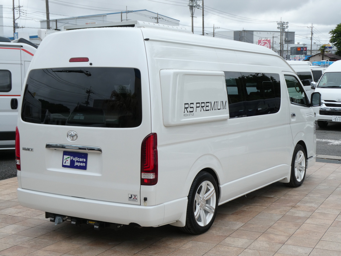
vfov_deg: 27.0
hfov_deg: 35.5
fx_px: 532
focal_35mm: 54
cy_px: 128
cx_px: 170
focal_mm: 9.6
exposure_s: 1/200
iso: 80
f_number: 4.1
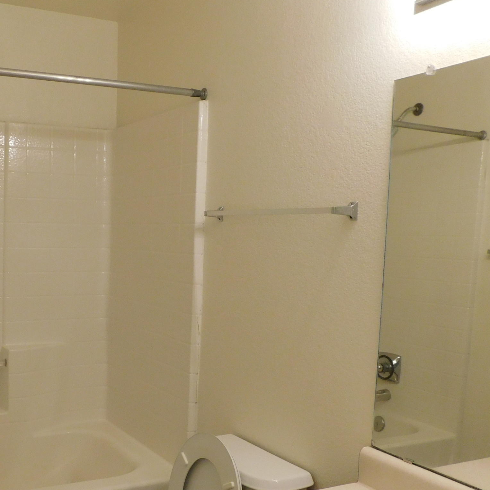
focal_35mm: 40
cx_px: 96
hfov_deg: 40.1
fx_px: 641
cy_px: 295
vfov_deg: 41.7
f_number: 3
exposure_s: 1/30
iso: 200
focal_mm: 4
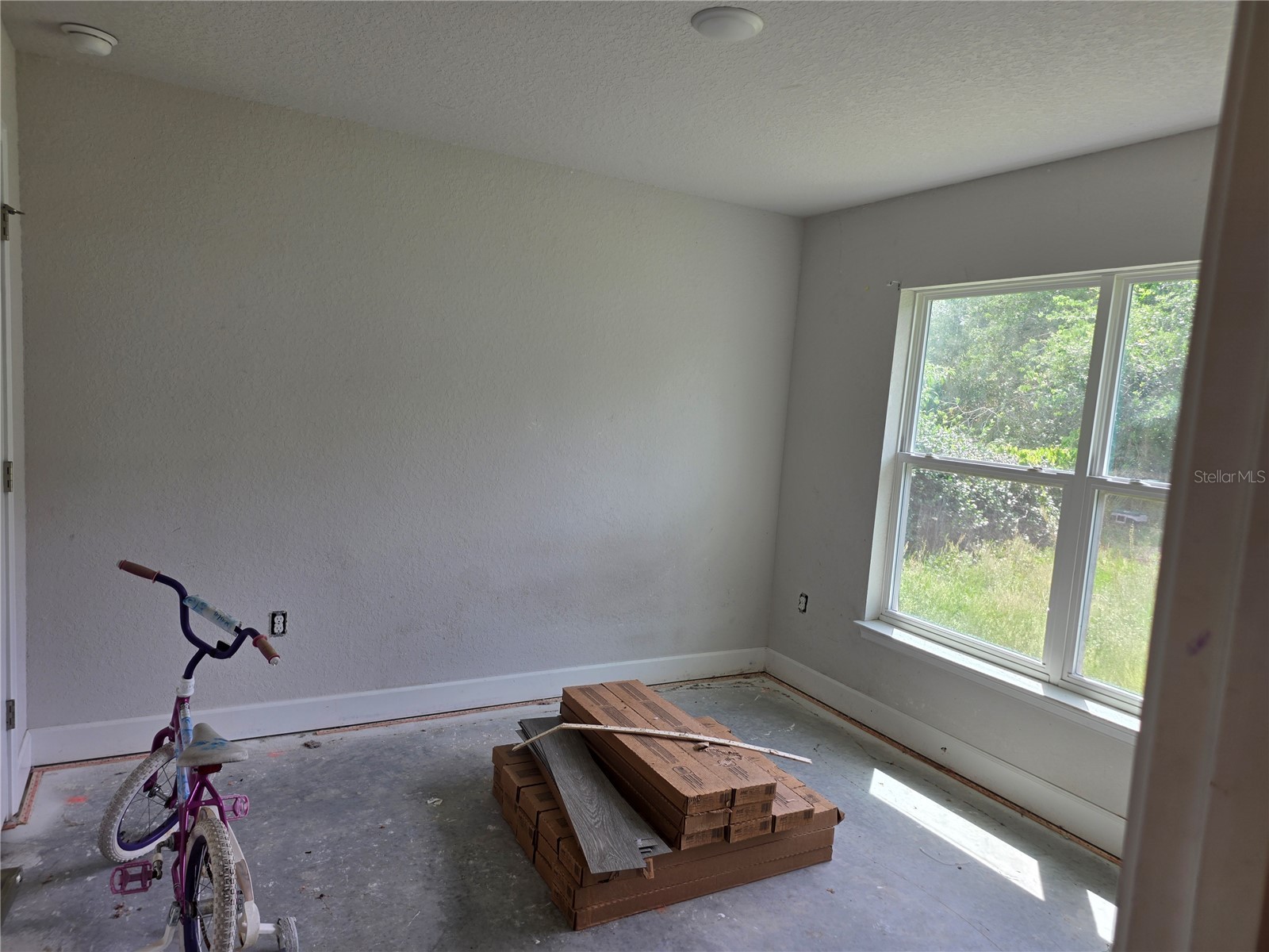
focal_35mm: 23
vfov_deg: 58.9
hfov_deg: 73.9
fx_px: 843
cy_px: 476
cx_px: 634
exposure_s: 1/120
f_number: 1.7
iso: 32
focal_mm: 6.3
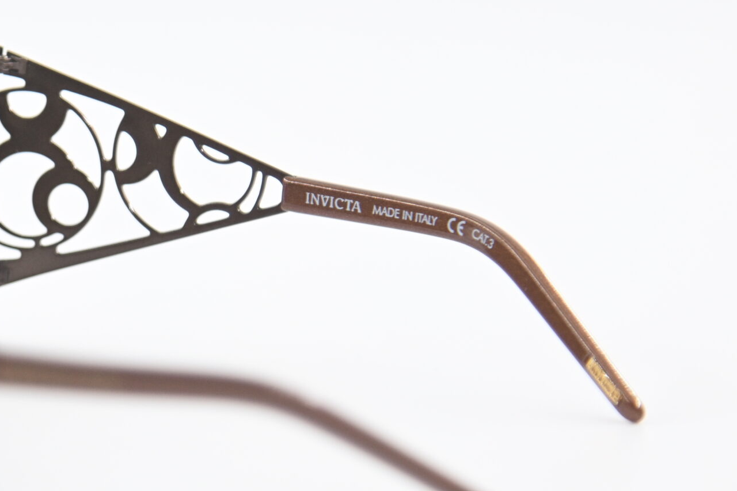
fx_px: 5649
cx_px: 50
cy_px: 278
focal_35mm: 276
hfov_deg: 7.4
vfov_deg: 5.0
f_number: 4
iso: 400
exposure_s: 1/400
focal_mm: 92
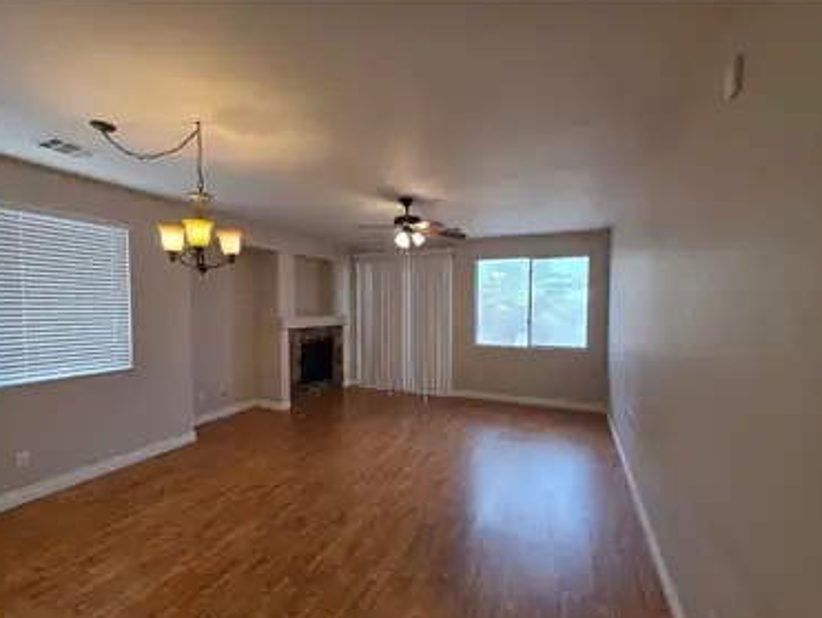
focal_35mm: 14
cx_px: 412
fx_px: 333
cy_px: 321
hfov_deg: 102.0
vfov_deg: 85.7
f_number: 1.9
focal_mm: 2.2
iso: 160
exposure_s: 1/120
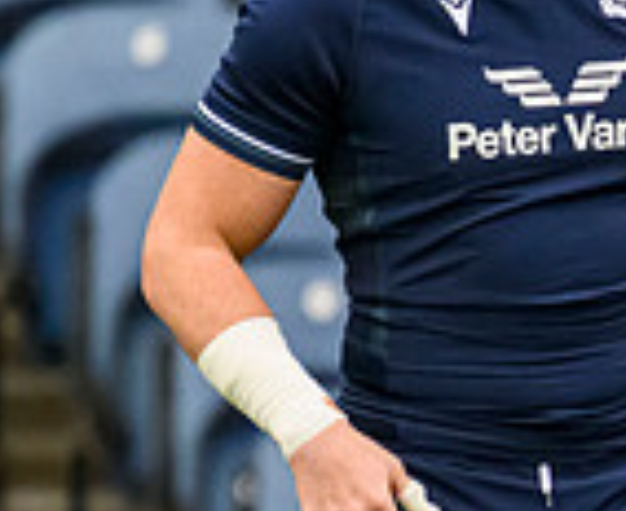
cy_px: 445
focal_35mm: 3920
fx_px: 73229
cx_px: 1587
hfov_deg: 0.5
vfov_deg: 0.4
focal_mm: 784
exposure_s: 1/1250
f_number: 5.6
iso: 6400
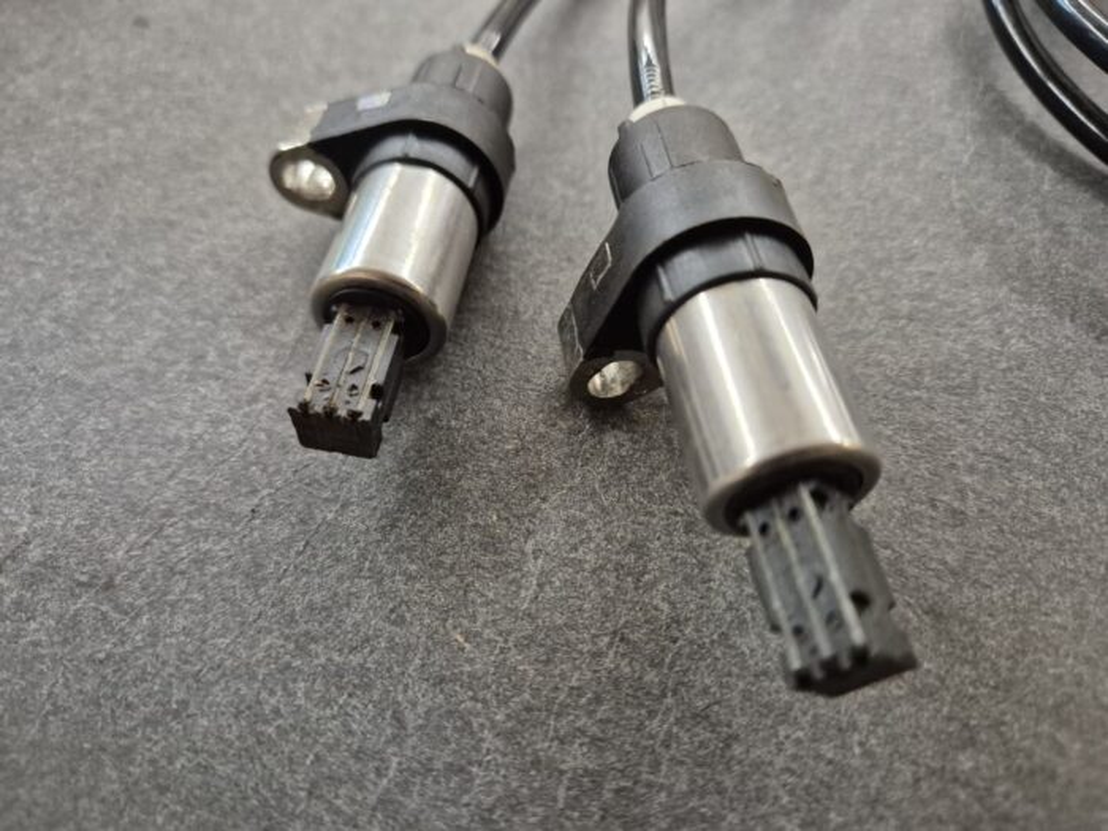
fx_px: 736
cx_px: 554
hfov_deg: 73.9
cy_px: 416
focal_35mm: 23
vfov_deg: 58.9
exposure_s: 1/100
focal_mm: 5.4
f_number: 1.8
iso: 1250
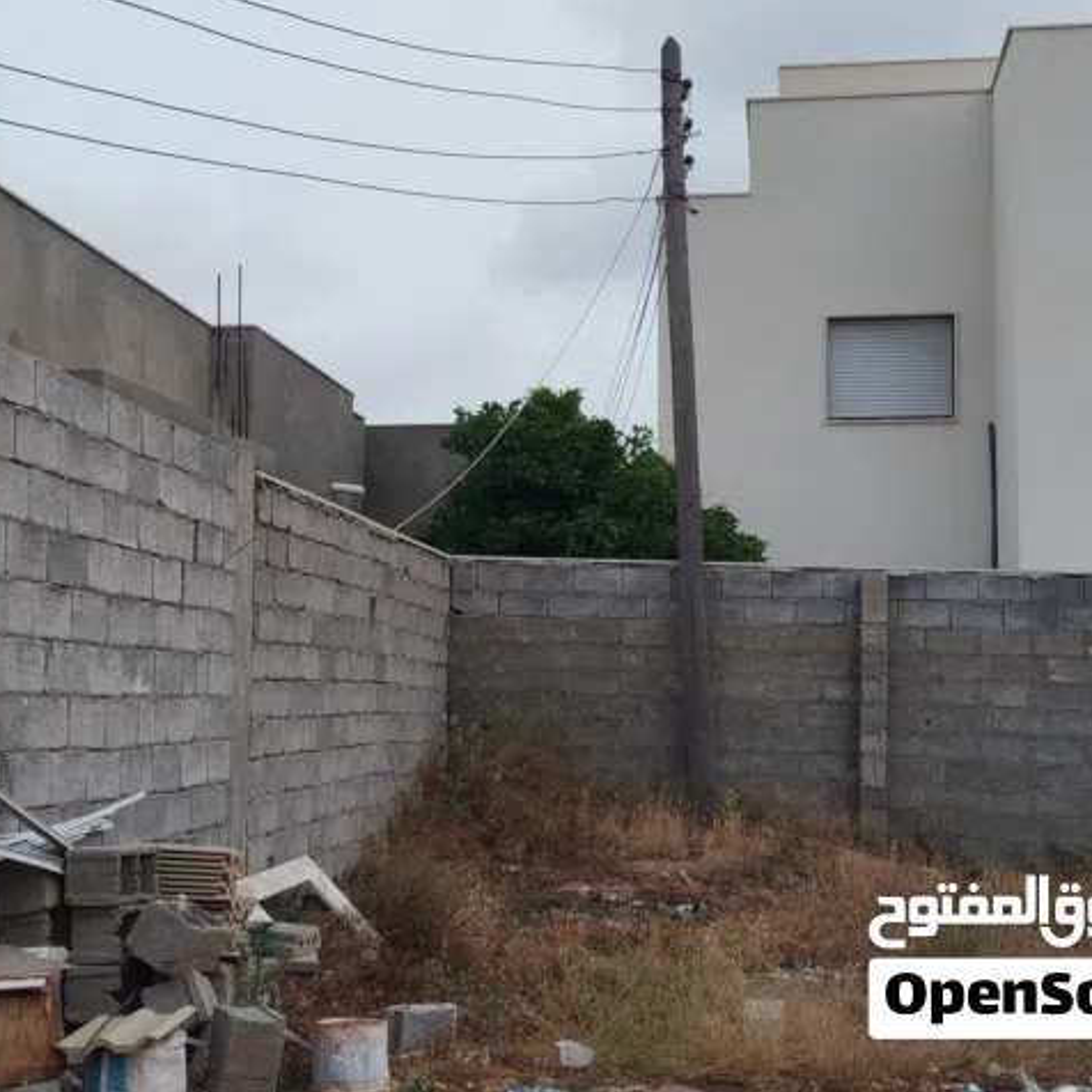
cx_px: 523
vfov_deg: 30.0
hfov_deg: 30.0
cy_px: 544
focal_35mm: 57
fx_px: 2034
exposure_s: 1/50
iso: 64
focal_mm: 5.31
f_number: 1.7
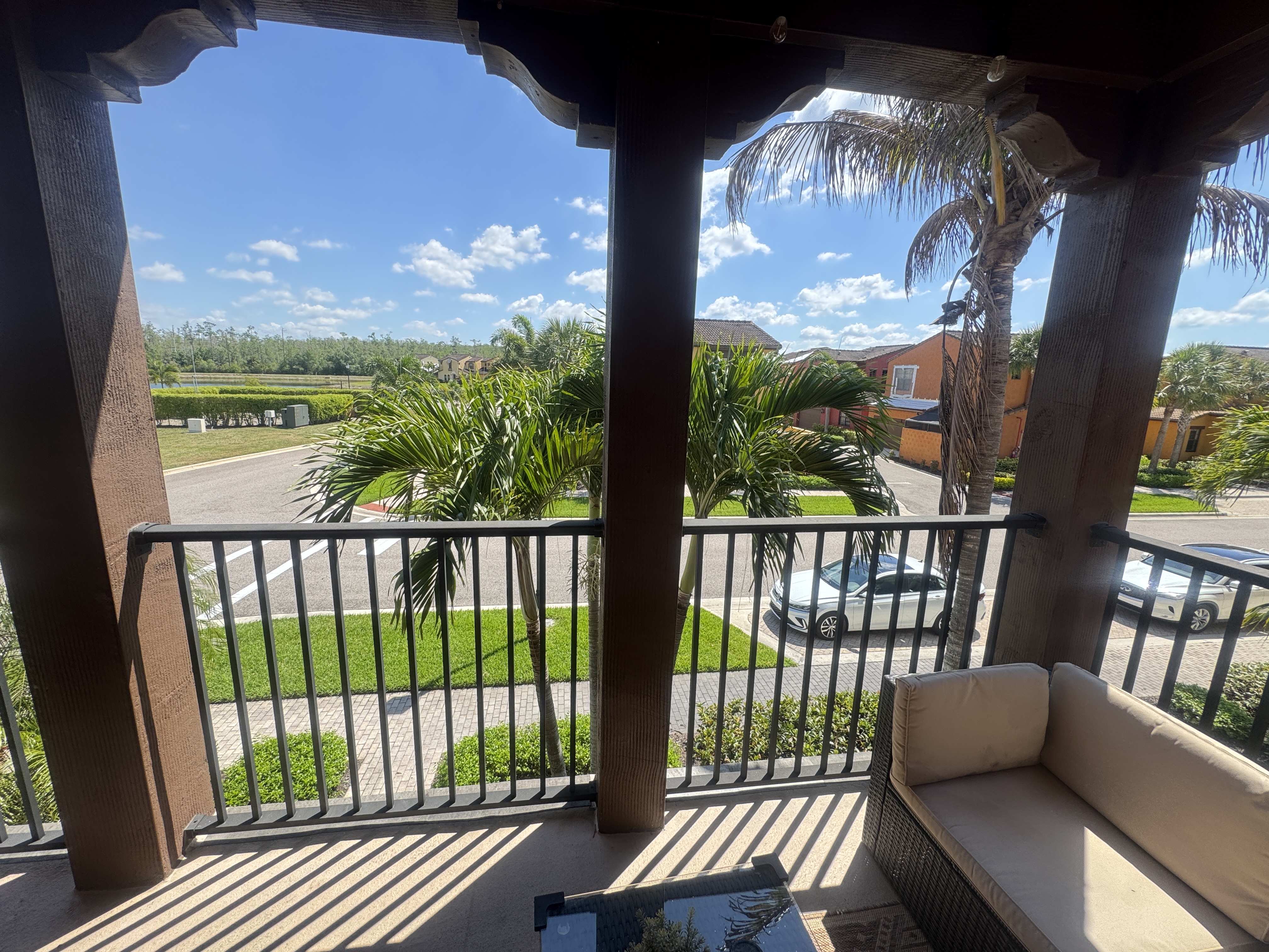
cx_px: 634
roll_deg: -1.8
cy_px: 476
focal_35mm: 14
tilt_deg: -12.6
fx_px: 513
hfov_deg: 102.1
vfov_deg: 85.7
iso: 40
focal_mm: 2.22
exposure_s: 1/578
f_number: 2.2
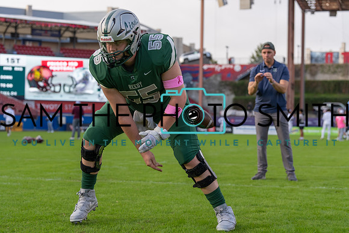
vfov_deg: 18.9
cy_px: 116
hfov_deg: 28.0
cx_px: 174
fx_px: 700
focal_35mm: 72
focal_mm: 70
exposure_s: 1/1000
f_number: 4
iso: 320
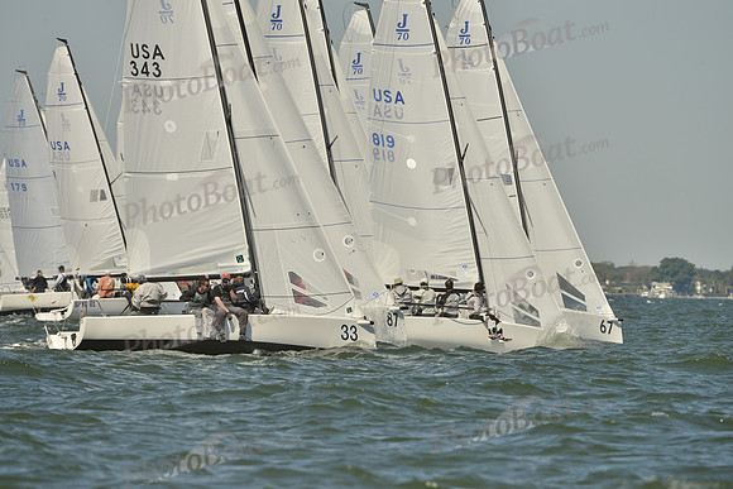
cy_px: 244
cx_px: 366
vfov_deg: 3.4
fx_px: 8146
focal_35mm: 400
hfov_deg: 5.2
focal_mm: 400
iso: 280
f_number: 9
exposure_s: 1/1250
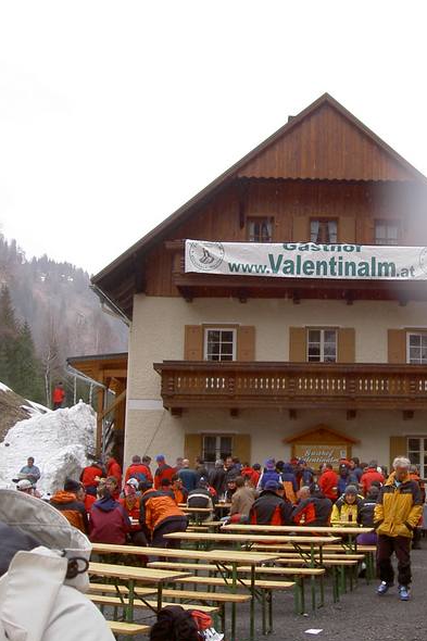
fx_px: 979
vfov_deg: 36.3
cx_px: 328
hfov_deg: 24.3
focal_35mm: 55
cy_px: 320
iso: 100
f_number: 4.7
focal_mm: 8
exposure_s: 1/385
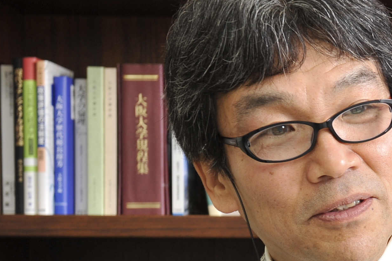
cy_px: 308
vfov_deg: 8.2
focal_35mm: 165
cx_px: 545
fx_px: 1796
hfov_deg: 12.0
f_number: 5.6
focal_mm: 48
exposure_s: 1/100
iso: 320
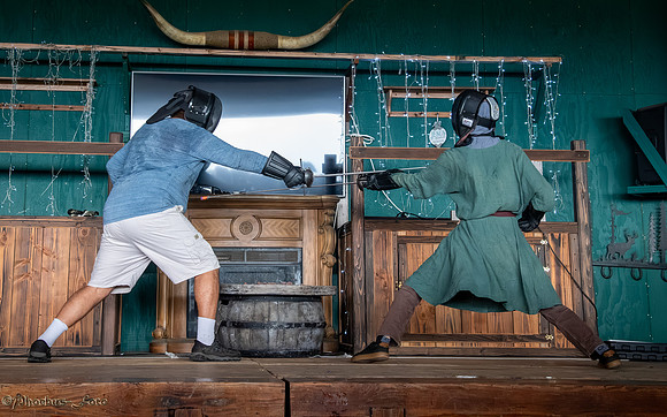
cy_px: 135
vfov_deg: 21.8
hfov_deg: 34.4
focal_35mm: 59
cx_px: 277
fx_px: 1076
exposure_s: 1/320
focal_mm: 44
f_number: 5.6
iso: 8000
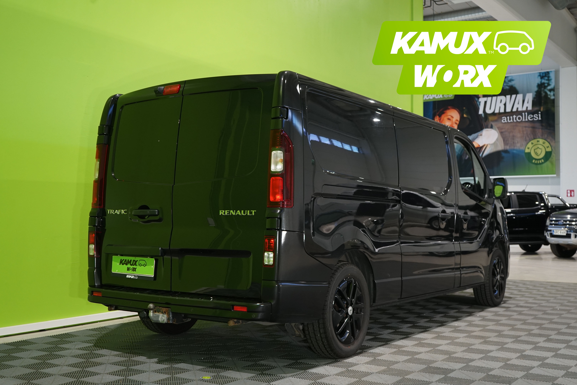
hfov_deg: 47.4
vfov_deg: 32.6
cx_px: 288
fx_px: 657
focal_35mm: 41
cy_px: 192
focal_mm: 41
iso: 800
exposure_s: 1/30
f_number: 5.6
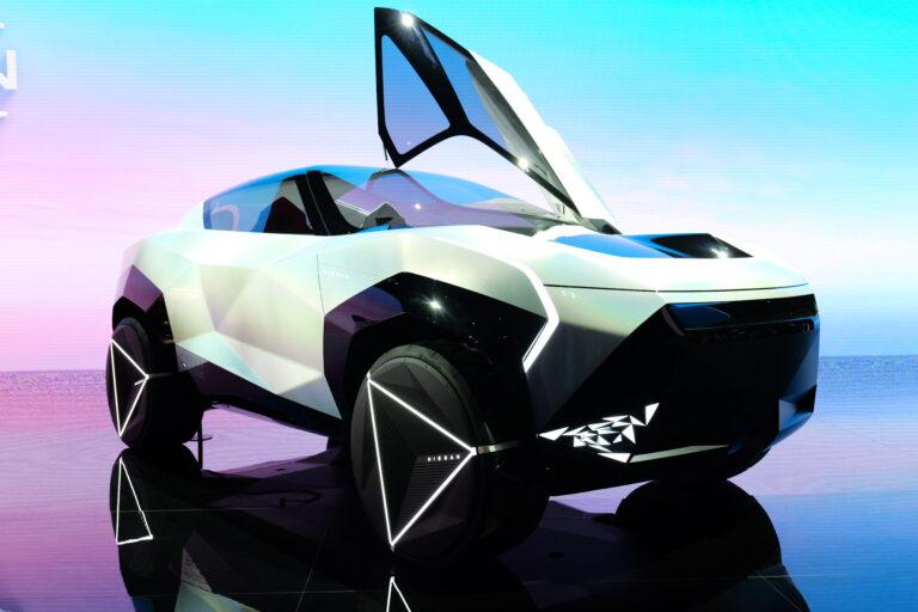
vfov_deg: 41.1
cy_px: 306
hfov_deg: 58.7
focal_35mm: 32
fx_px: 816
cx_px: 459
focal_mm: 32
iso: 2500
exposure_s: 1/250
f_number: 6.3
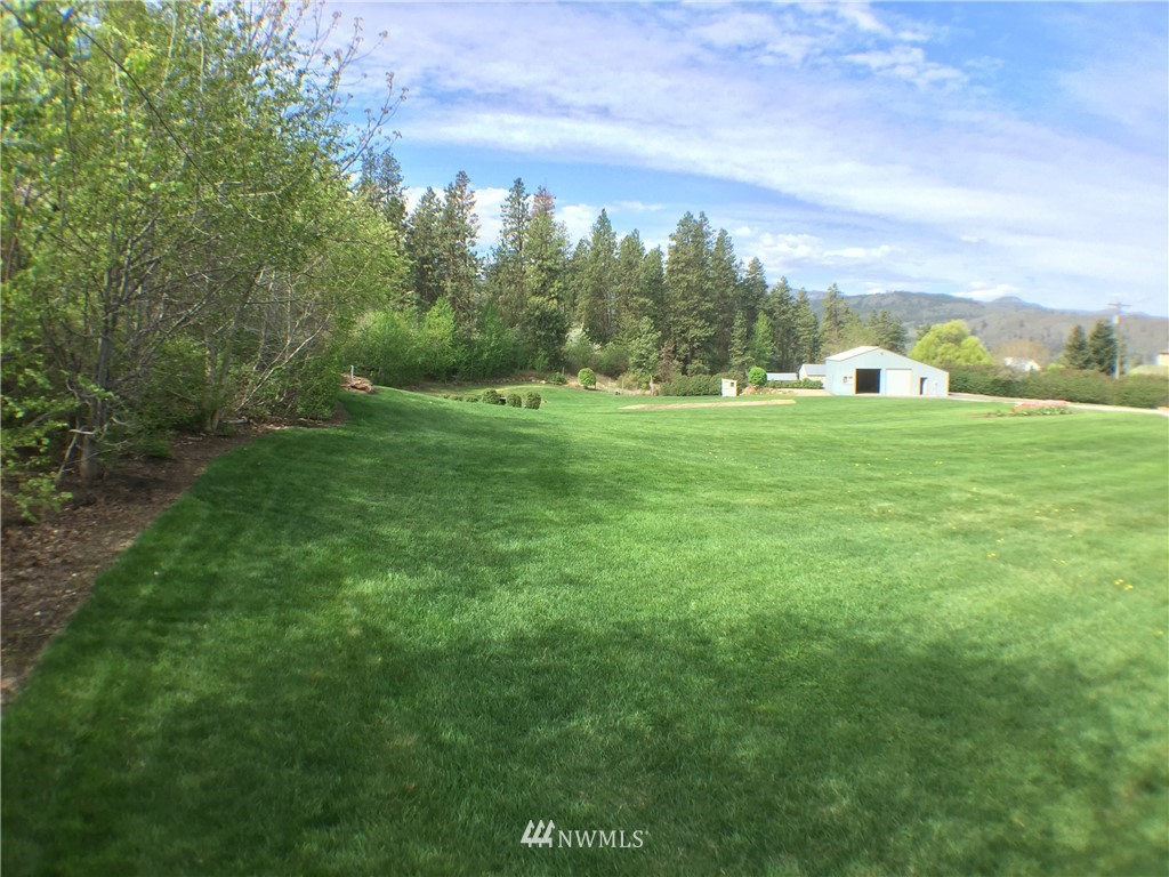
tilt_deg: -7.5
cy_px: 438
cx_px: 584
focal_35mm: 29
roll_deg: +0.4
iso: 32
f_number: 2.2
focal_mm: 4.15
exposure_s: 1/719
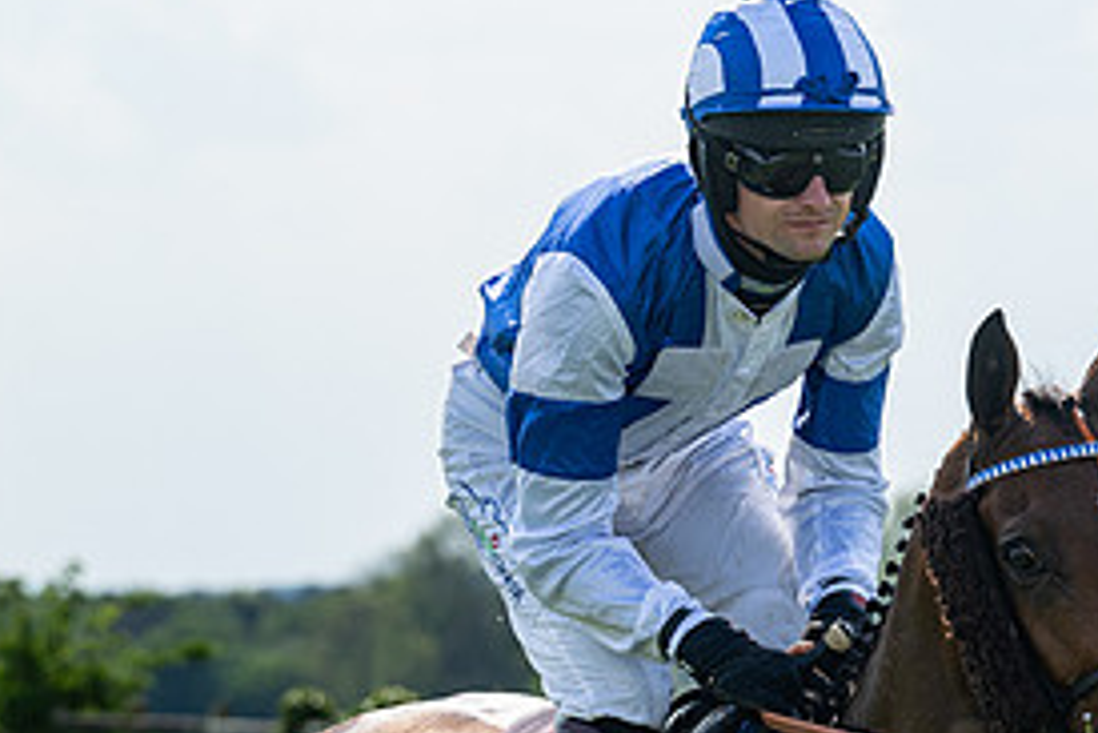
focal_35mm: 389
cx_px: 1158
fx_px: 11870
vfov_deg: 3.5
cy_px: 548
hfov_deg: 5.3
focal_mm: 125
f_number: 5
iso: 200
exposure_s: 1/1600
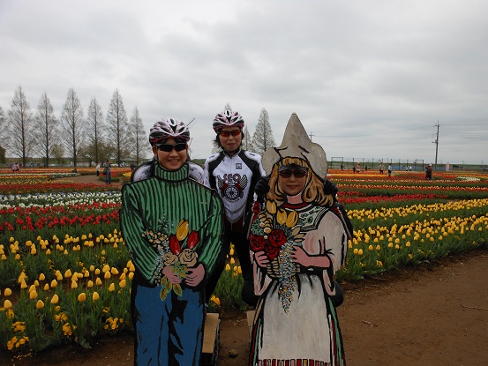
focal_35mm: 28
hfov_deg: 63.4
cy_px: 183
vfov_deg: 49.8
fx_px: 395
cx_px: 244
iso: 80
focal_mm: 5
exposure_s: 1/500
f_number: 3.7
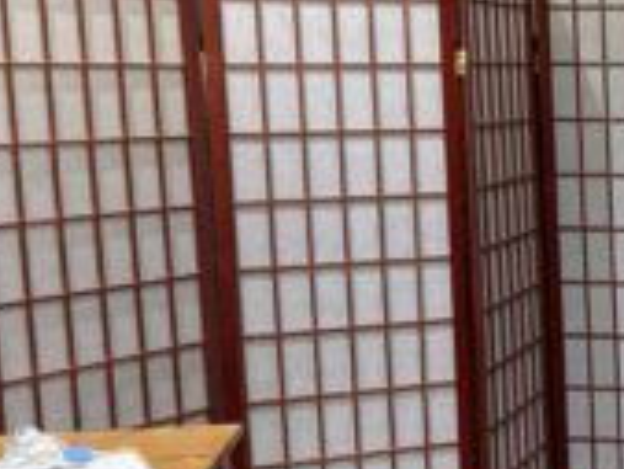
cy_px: 271
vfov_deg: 19.1
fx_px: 1389
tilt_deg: -9.5
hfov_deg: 22.0
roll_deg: -0.2
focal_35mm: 77
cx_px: 868
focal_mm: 5.96
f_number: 1.6
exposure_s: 1/120
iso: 50
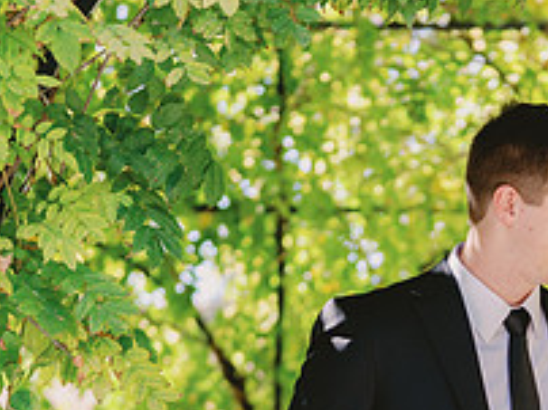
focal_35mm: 256
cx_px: 551
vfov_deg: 5.8
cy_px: 483
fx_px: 4048
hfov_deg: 7.7
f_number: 2.8
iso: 200
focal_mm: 87
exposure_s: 1/400
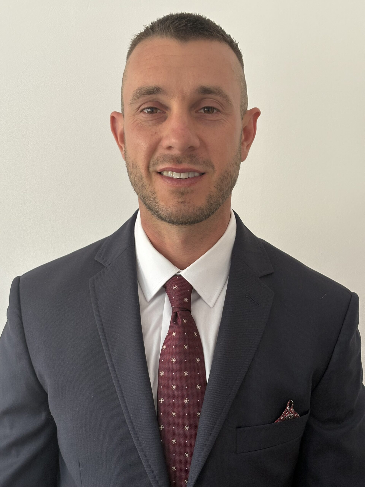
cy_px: 244
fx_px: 731
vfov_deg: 36.8
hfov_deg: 28.0
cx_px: 182
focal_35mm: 52
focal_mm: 5.96
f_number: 1.6
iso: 160
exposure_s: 1/57
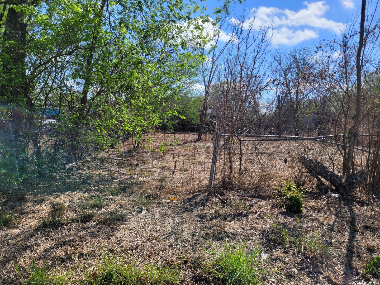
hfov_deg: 67.3
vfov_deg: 53.1
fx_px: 285
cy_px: 142
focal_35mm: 26
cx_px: 190
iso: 40
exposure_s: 1/3042
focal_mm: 5.4
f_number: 1.8
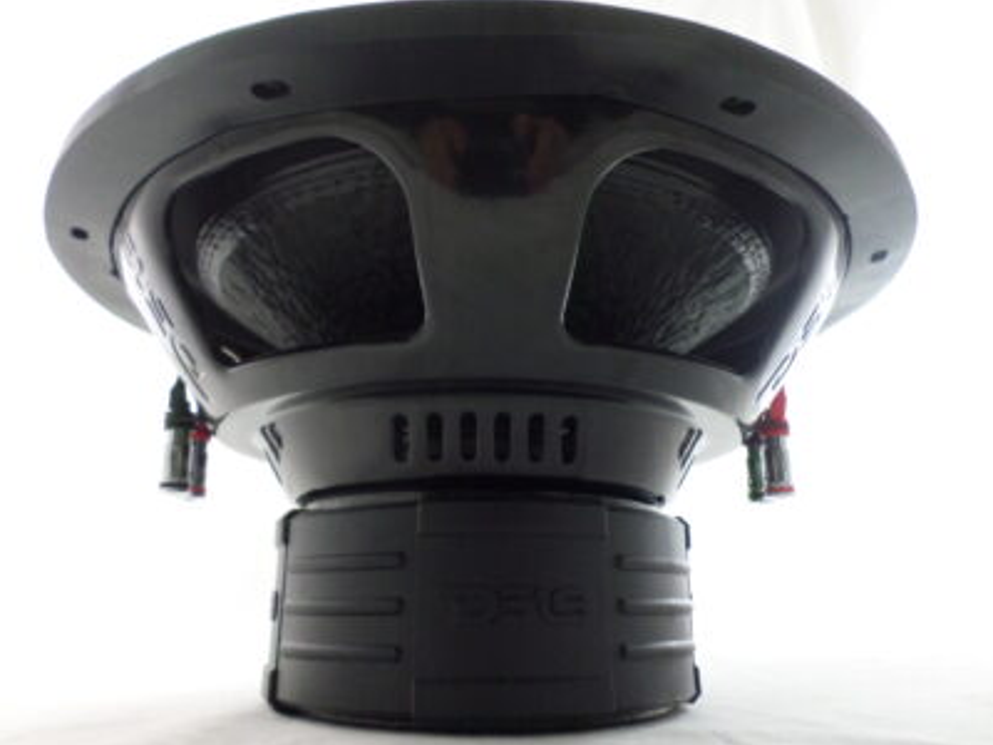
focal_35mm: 26
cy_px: 363
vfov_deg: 53.1
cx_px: 494
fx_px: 746
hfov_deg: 67.3
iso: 240
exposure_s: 1/30
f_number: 2.5
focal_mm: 4.5
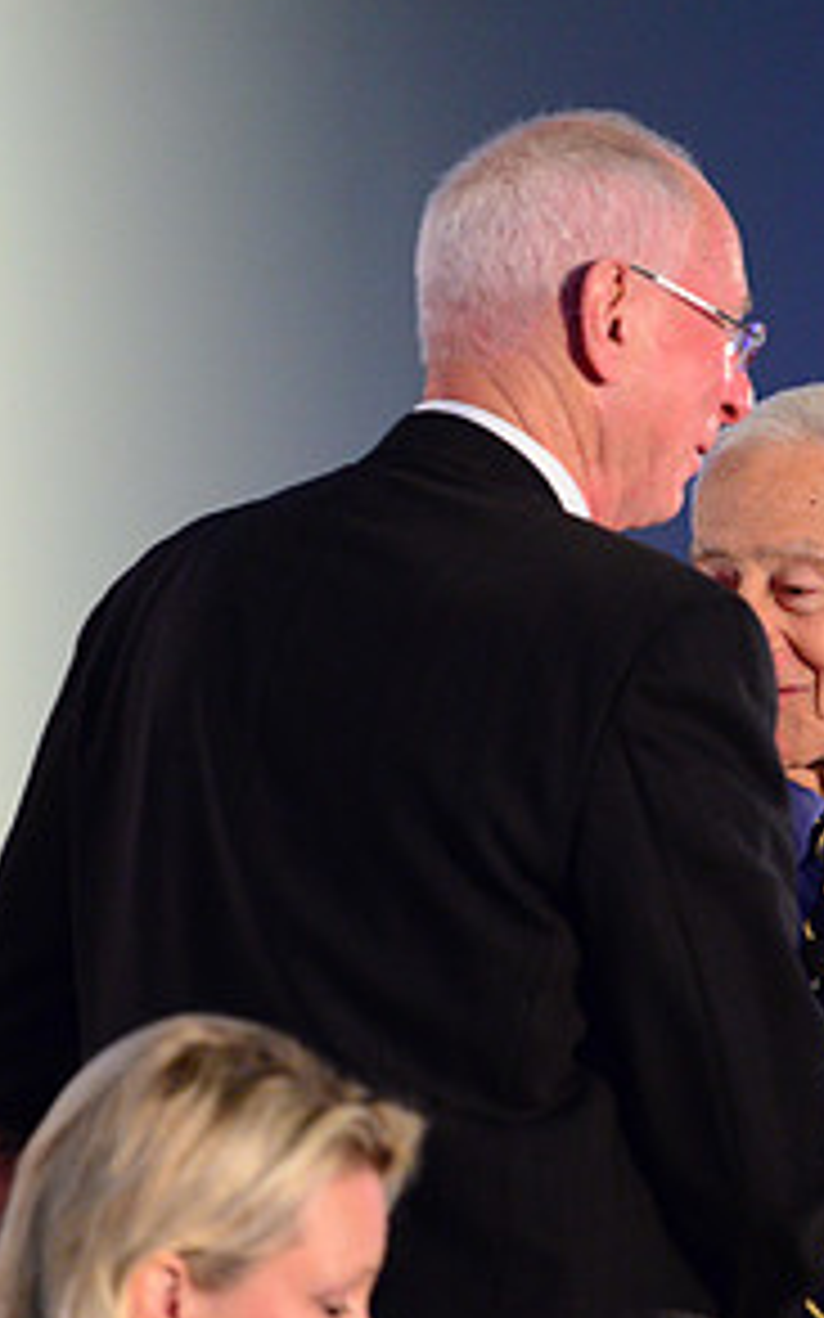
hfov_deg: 3.6
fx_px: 13049
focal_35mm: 363
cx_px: 639
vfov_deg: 5.8
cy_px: 776
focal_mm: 180
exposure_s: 1/200
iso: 4000
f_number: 2.8
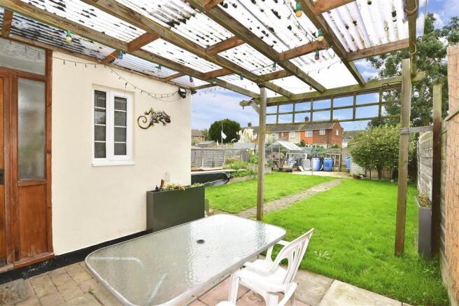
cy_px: 153
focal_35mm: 15
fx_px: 191
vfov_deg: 77.3
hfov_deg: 100.4
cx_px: 230
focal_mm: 10
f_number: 7.1
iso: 160
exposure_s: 1/60
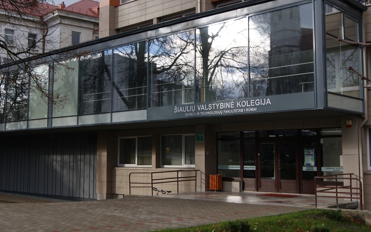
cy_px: 110
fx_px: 465
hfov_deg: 43.5
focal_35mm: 46
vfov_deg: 28.0
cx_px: 186
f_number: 10
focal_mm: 30
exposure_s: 1/80
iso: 100
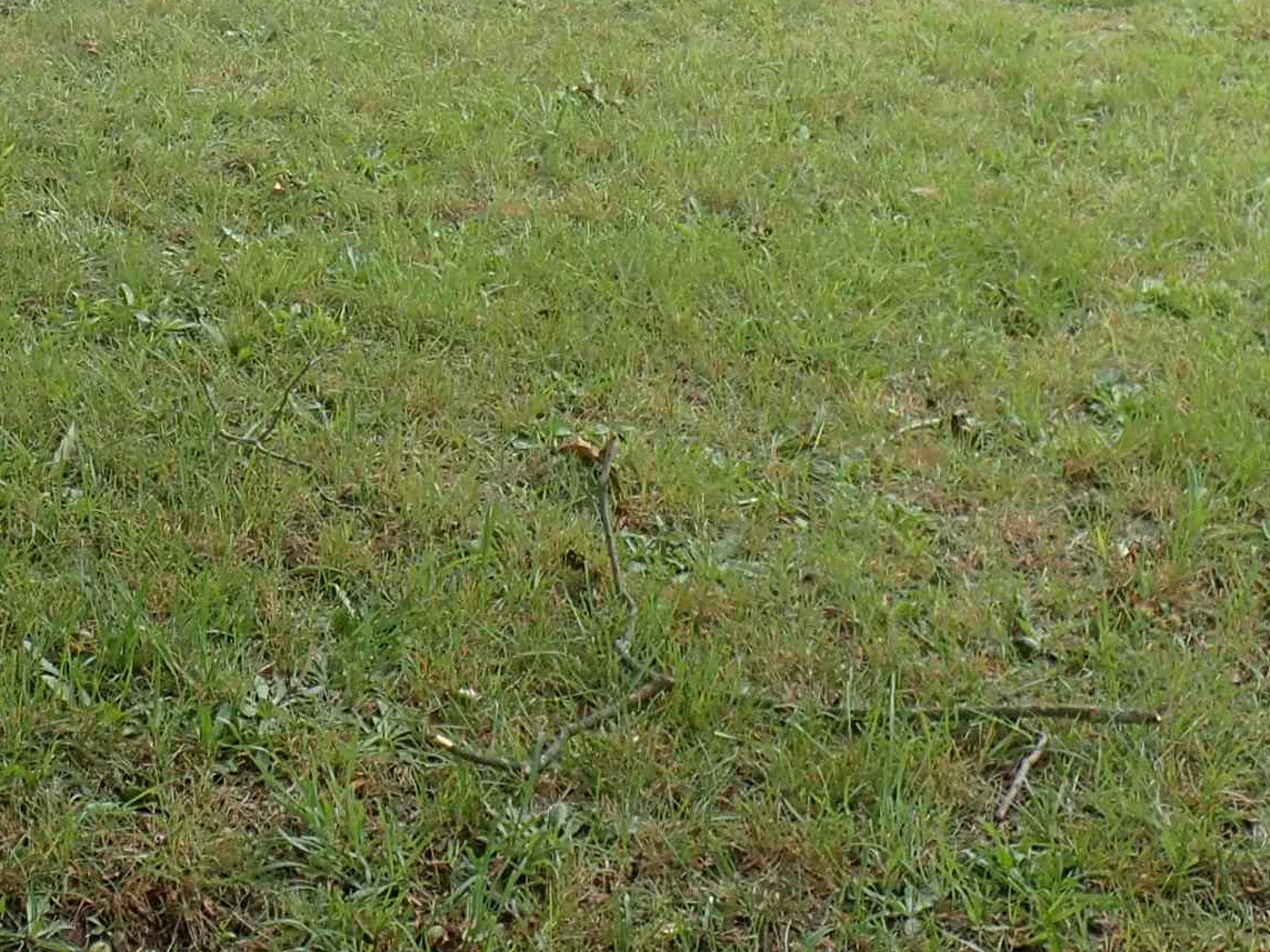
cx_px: 78
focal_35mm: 86
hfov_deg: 22.1
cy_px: -191
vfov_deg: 16.5
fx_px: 3155
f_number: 3.2
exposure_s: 1/200
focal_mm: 5.87
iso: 100
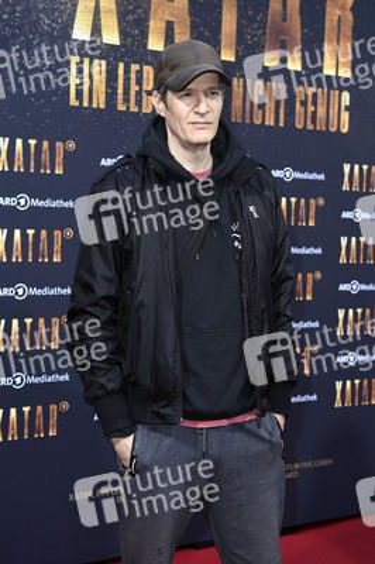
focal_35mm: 66
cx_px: 188
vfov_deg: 30.5
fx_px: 1033
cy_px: 282
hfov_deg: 20.6
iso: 640
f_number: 5.6
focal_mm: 66
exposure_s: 1/250
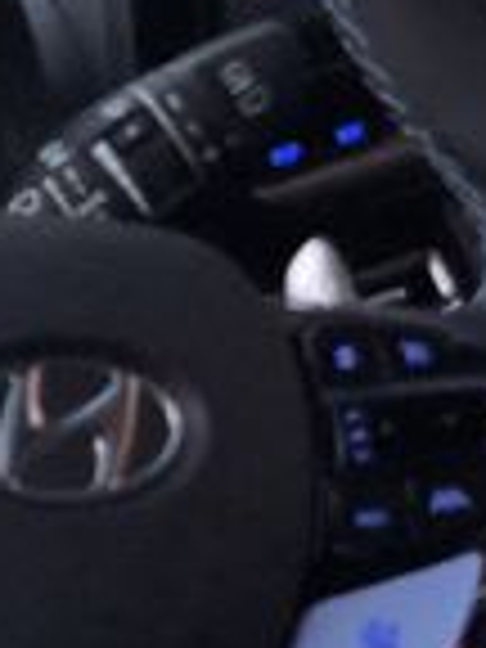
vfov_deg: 7.2
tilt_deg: -10.3
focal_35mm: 274
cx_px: 32
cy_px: 148
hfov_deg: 5.4
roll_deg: -0.1
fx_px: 5129
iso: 100
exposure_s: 1/43
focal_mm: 6
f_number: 2.4
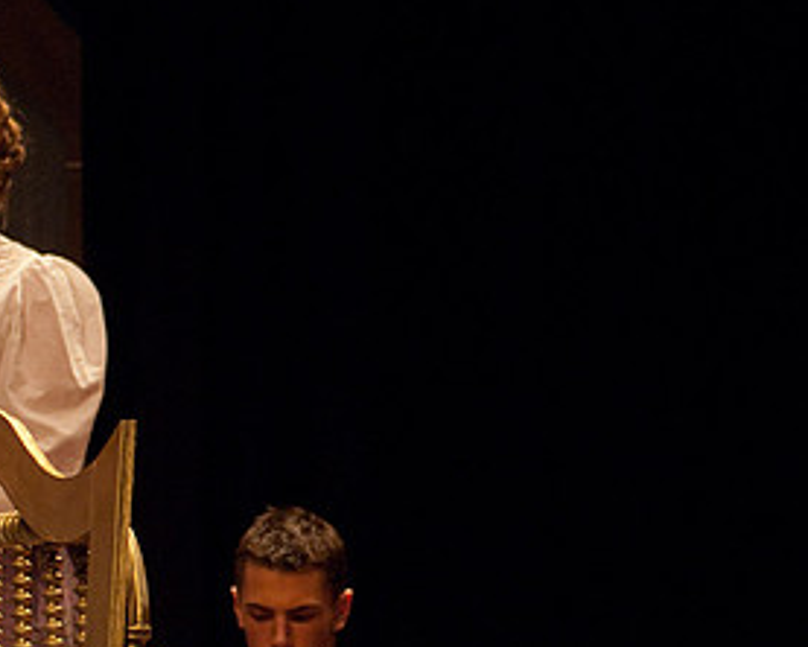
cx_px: 758
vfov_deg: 6.6
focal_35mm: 236
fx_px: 5648
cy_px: 344
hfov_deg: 8.2
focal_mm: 80
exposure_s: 1/200
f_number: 2.8
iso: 1000
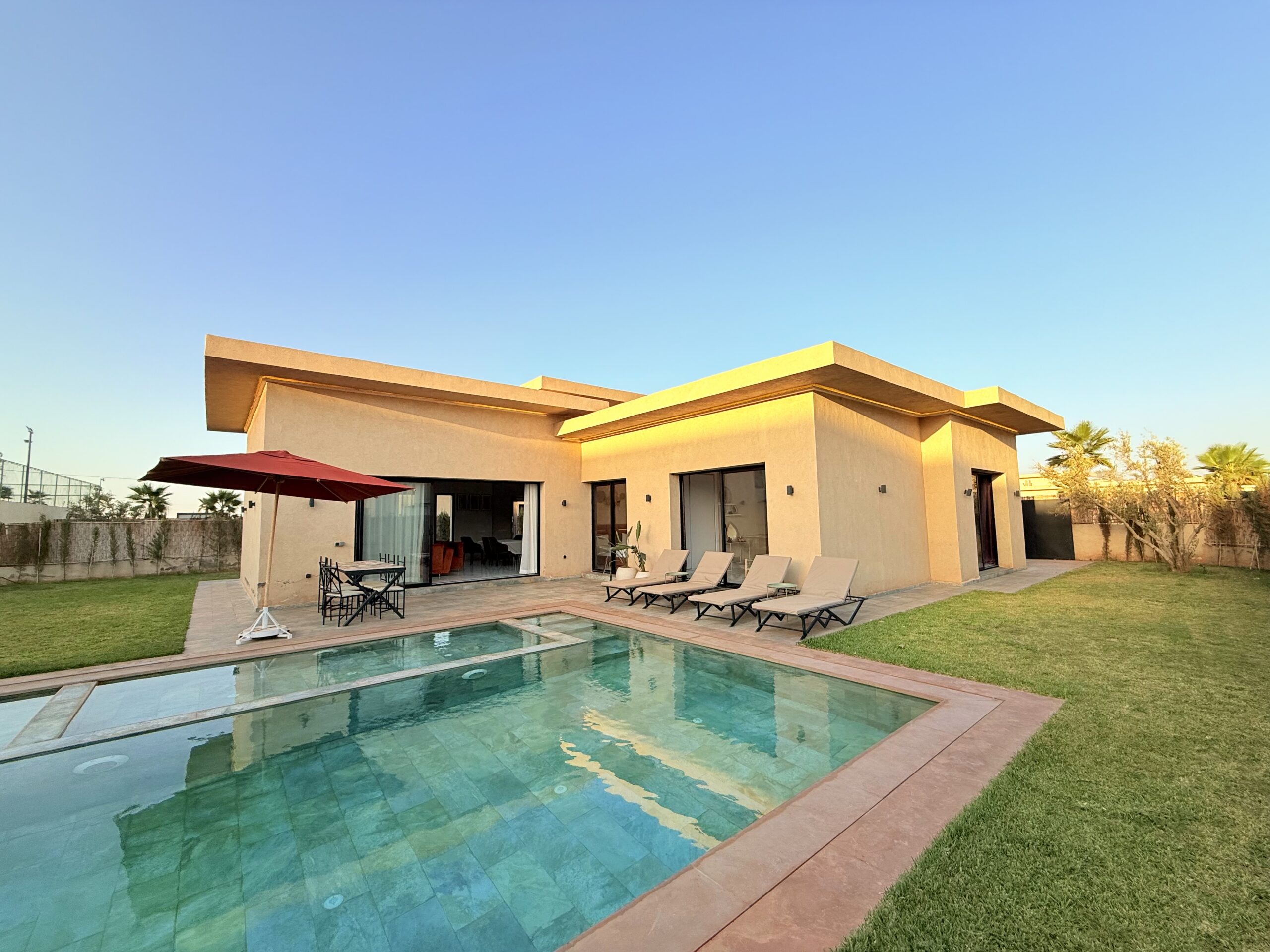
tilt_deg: +6.0
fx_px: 514
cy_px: 476
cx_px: 635
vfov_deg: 85.7
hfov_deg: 102.1
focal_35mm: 14
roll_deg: -0.2
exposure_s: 1/574
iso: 50
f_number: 2.2
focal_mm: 2.22
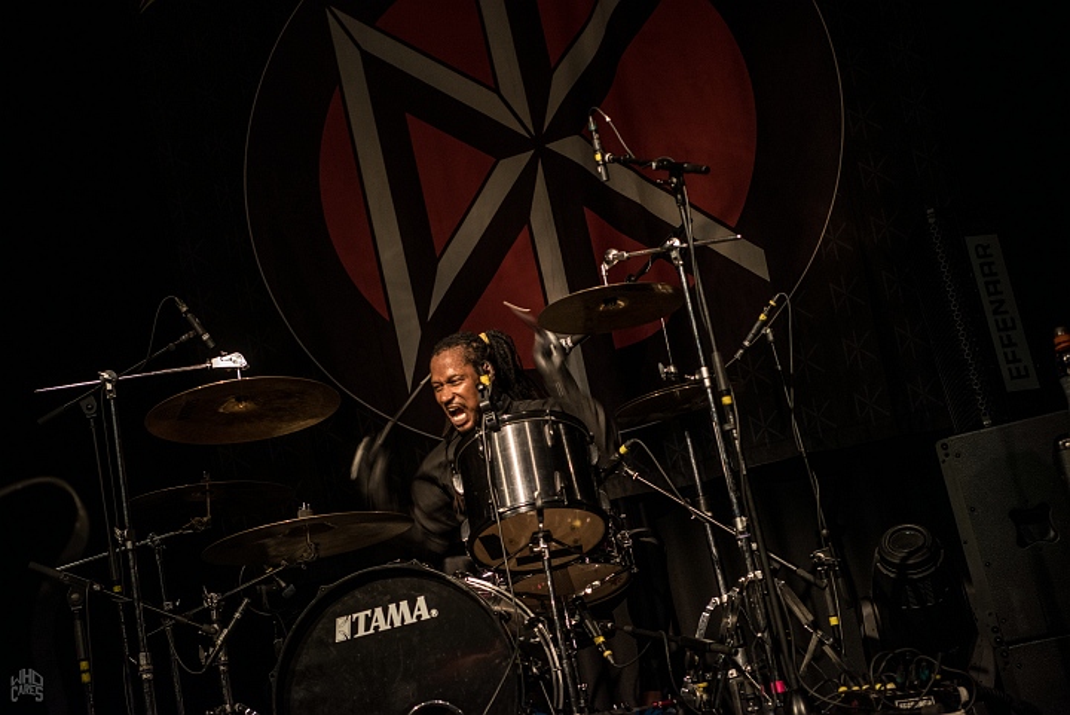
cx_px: 535
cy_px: 358
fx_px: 2082
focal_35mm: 70
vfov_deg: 19.5
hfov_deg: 28.8
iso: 1000
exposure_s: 1/80
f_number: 2.8
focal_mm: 70
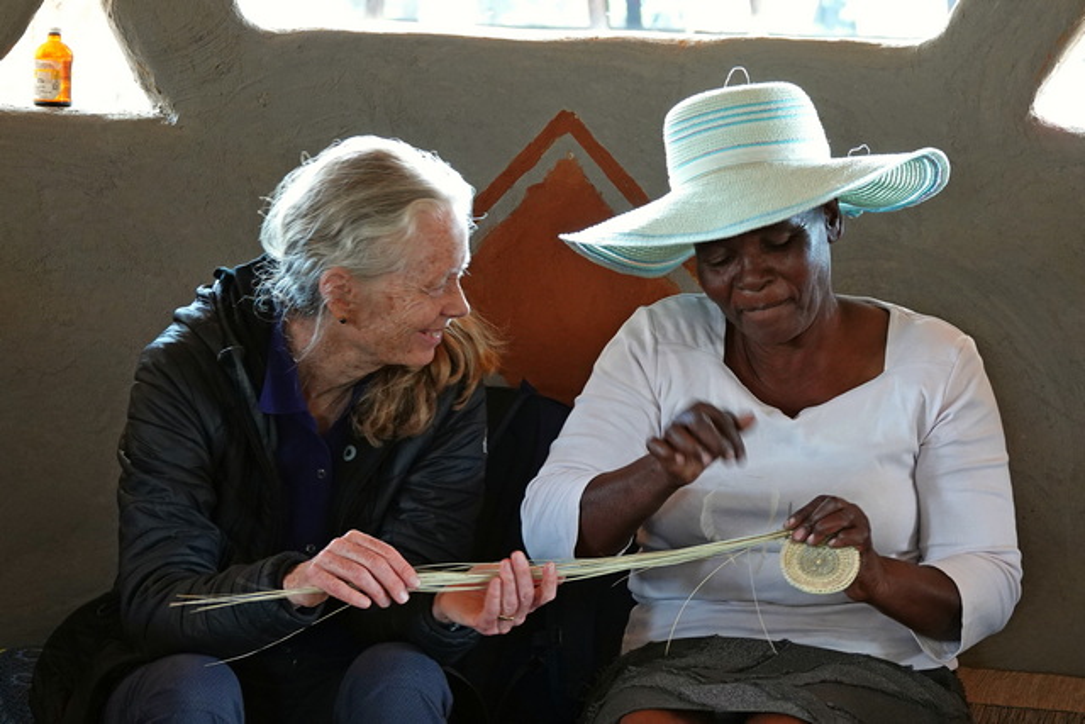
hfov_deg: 17.8
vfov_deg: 11.9
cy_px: 362
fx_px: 3467
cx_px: 542
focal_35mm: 115
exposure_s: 1/30
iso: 800
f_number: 4
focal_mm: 42.08
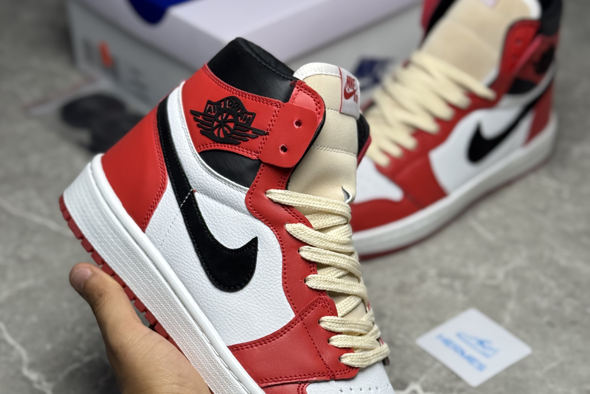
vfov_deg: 20.2
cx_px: 295
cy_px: 267
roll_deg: +0.4
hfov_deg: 30.1
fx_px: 1098
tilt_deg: -39.1
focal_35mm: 67
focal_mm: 6.76
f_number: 1.78
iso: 64
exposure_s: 1/390
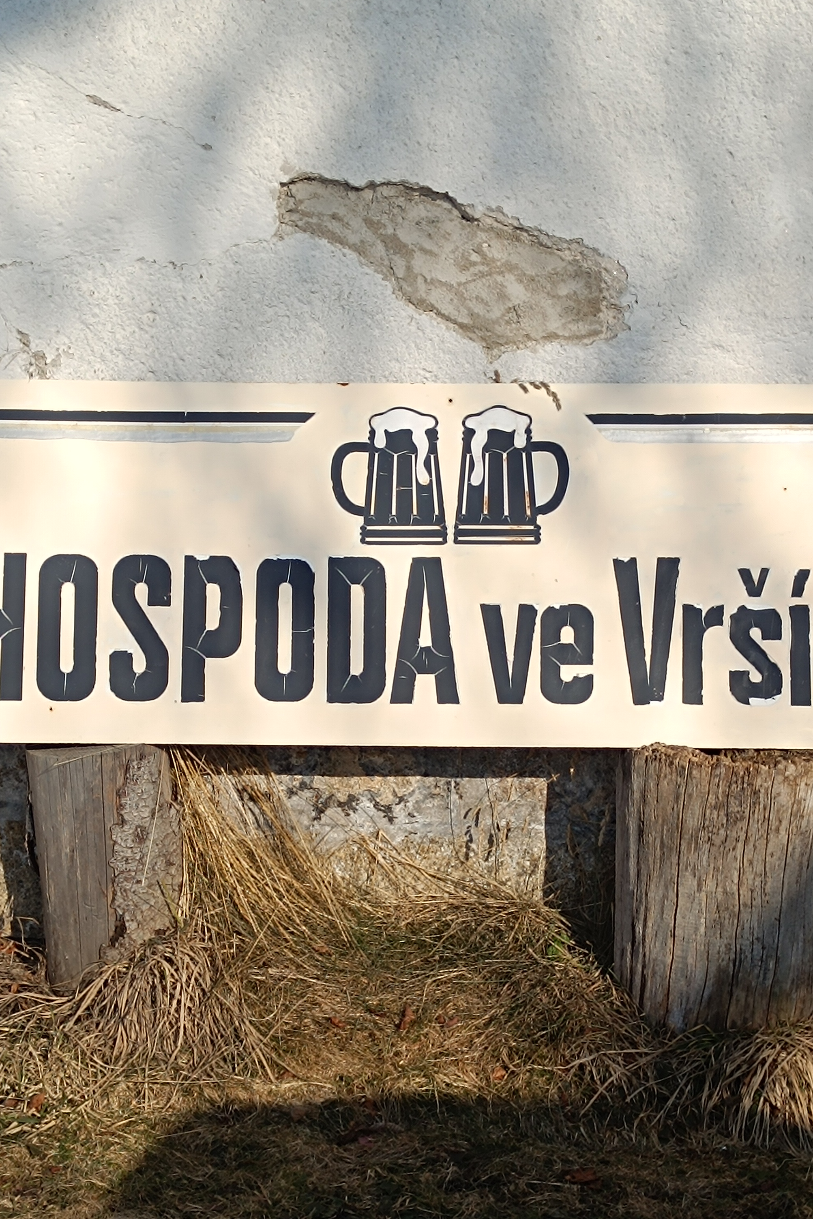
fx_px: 1152
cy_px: 675
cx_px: 427
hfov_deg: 38.9
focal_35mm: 34
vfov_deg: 55.7
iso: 56
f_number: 1.88
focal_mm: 5.59
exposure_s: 1/1783
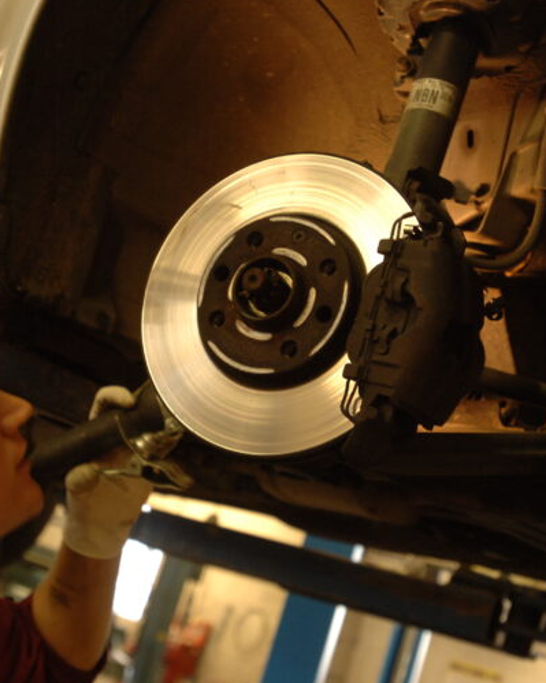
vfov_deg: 27.5
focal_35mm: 69
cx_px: 246
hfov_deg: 22.2
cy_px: 339
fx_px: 1394
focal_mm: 32
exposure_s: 1/20
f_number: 4
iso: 500
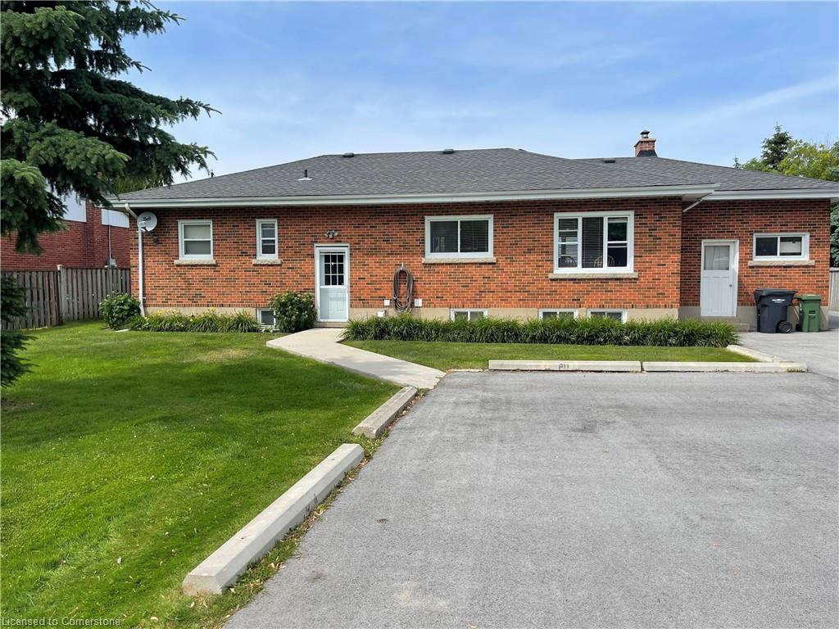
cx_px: 420
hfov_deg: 69.4
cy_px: 314
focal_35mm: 25
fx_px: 606
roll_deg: +0.0
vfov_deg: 54.9
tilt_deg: -4.6
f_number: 1.6
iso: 32
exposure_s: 1/3165
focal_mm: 5.1
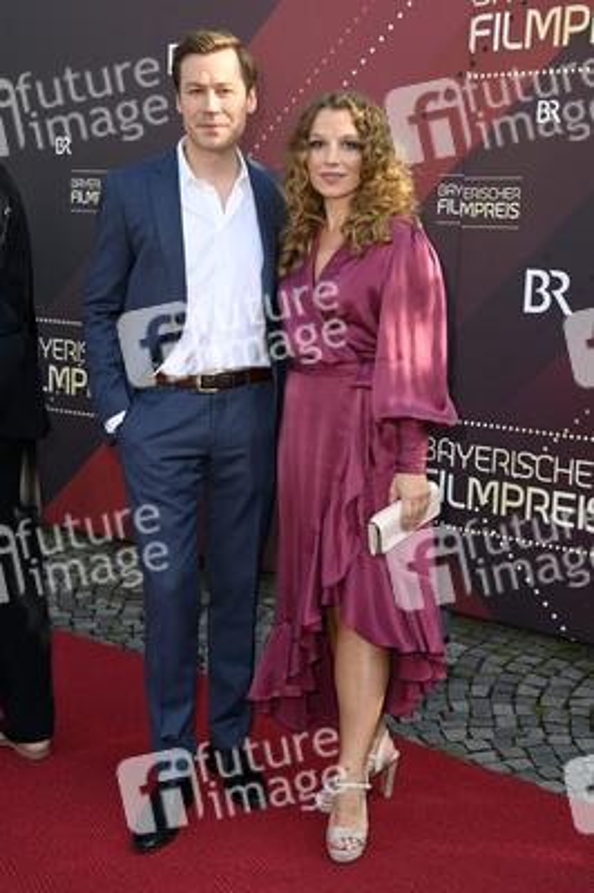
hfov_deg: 28.0
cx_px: 297
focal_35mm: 48
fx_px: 1190
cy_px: 446
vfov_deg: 41.1
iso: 400
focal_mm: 48
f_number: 5.6
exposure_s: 1/250
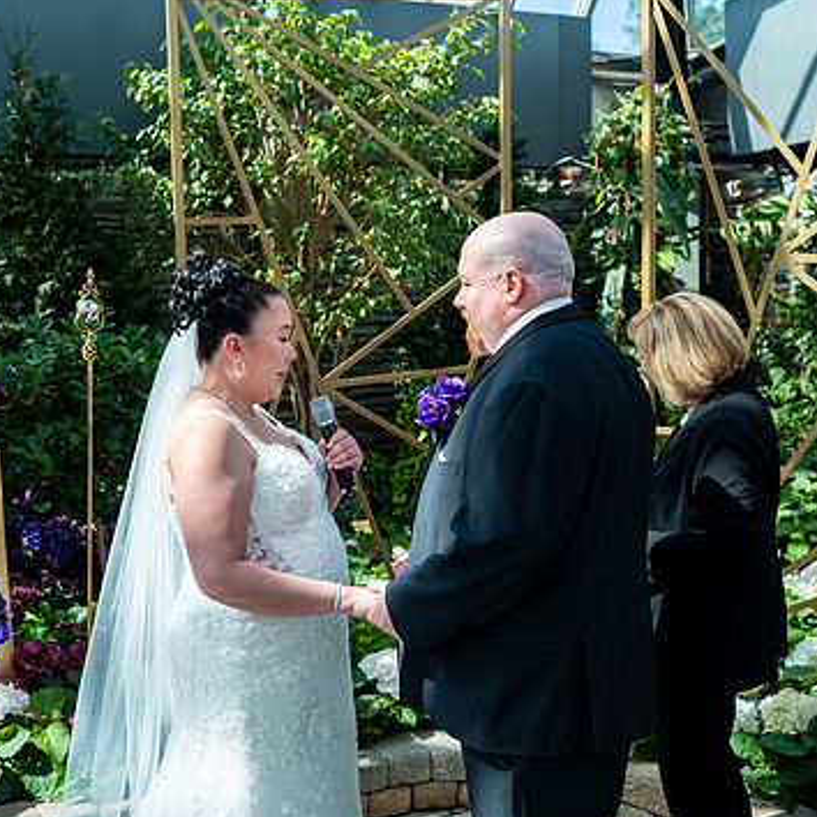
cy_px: 442
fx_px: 1041
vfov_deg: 42.8
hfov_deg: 42.7
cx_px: 342
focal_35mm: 39
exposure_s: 1/500
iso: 125
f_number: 2.8
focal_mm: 28
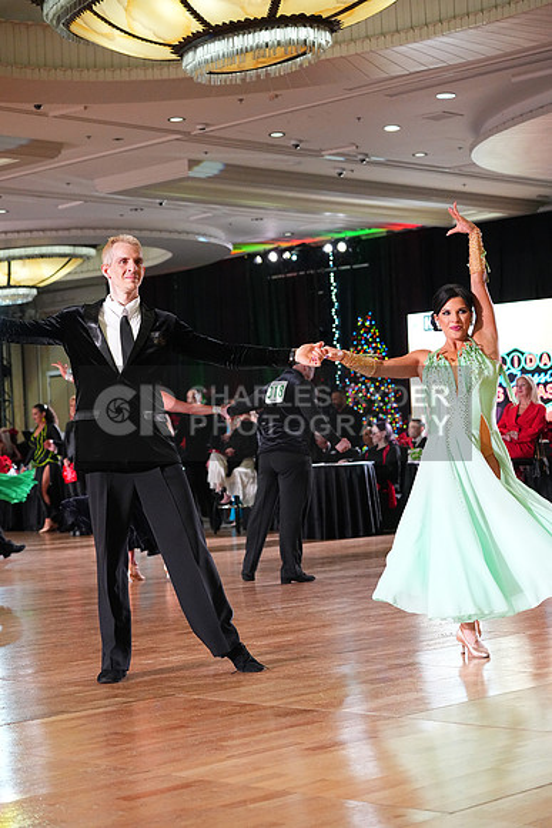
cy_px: 414
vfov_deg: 28.4
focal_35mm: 71
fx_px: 1632
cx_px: 276
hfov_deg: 19.2
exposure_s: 1/400
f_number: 4.5
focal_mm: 71
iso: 6400
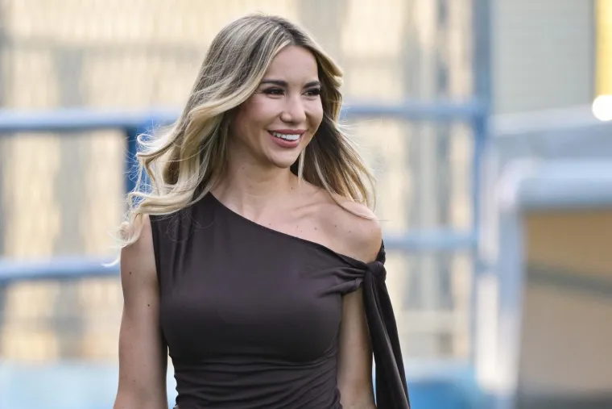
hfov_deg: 4.0
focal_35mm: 510
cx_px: 306
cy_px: 204
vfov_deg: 2.7
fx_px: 8671
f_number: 4.5
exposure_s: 1/1000
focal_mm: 340
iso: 720
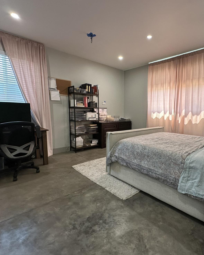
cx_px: 133
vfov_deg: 83.3
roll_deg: -1.1
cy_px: 128
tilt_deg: -5.4
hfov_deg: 69.2
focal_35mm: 19
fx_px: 143
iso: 200
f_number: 2.2
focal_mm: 2.22
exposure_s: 1/120
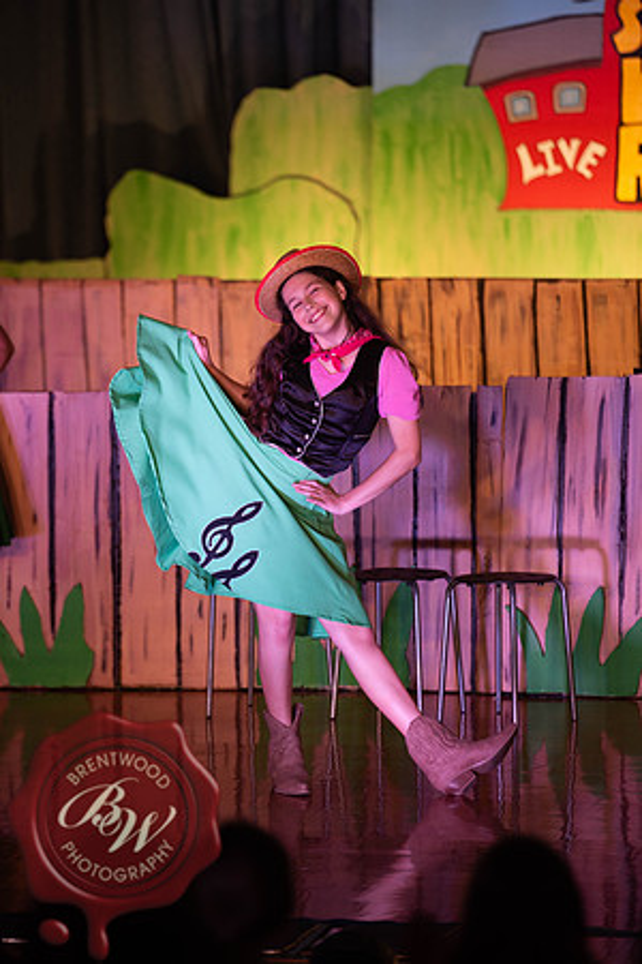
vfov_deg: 11.7
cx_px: 321
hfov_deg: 7.8
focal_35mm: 175
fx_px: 4681
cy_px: 482
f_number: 2.8
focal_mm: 175
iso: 500
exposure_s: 1/200
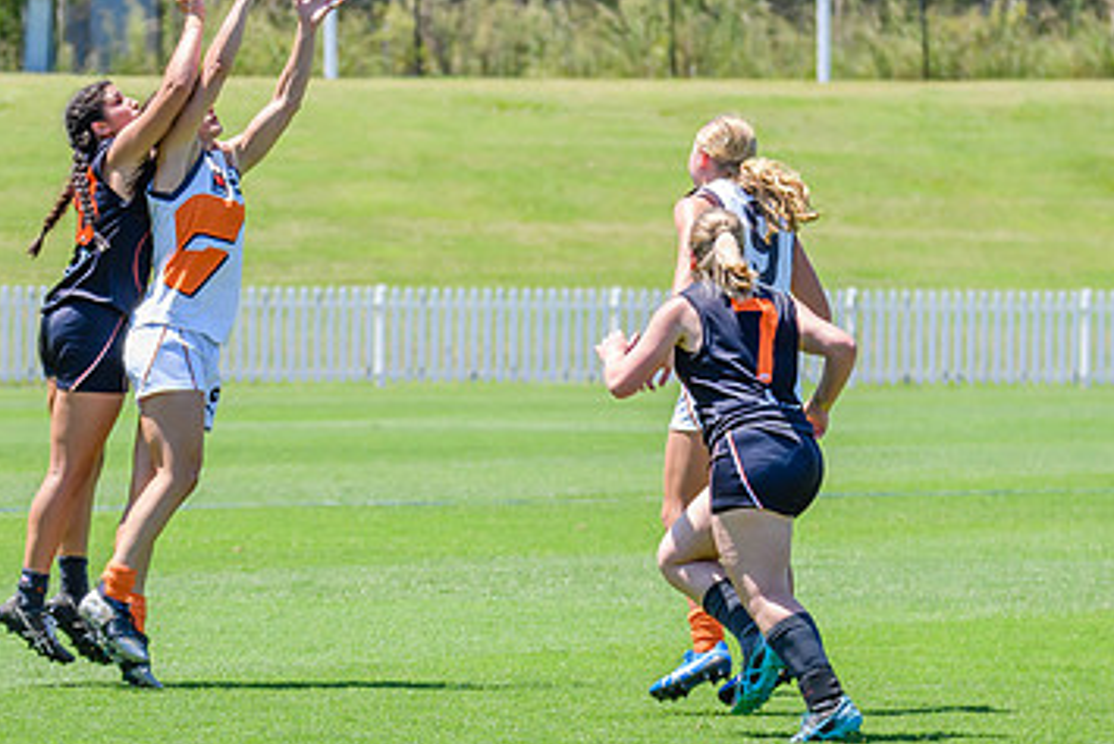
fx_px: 13589
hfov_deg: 4.7
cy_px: 285
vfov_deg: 3.1
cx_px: 557
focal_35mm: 439
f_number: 6.3
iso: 800
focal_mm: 170
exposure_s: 1/2000
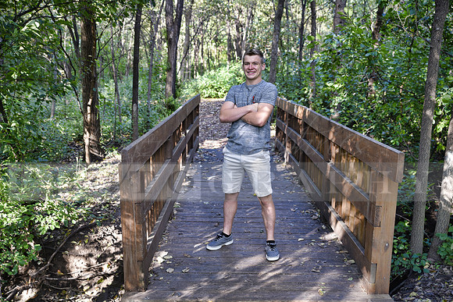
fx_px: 453
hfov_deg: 53.1
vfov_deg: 36.9
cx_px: 226
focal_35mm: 36
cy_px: 151
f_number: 3.2
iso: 200
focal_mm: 36
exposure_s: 1/60
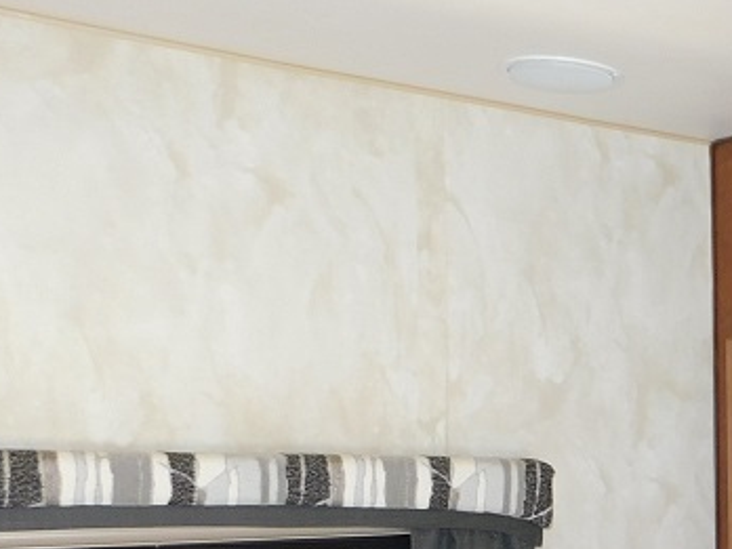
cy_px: 616
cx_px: 1020
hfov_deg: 24.5
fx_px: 1396
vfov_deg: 21.1
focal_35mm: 66
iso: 160
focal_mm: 4
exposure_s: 1/30
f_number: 3
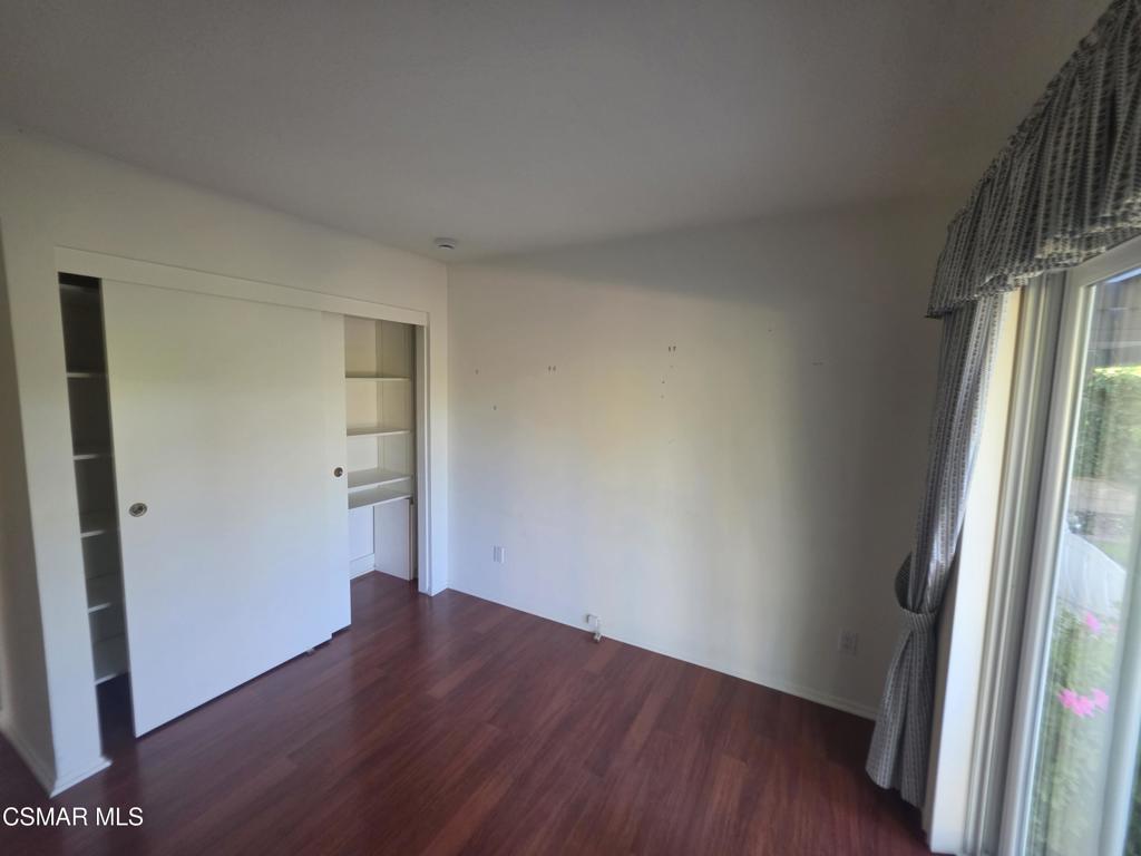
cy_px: 428
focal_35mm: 13
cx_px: 570
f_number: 1.9
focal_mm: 2.2
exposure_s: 1/60
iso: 160
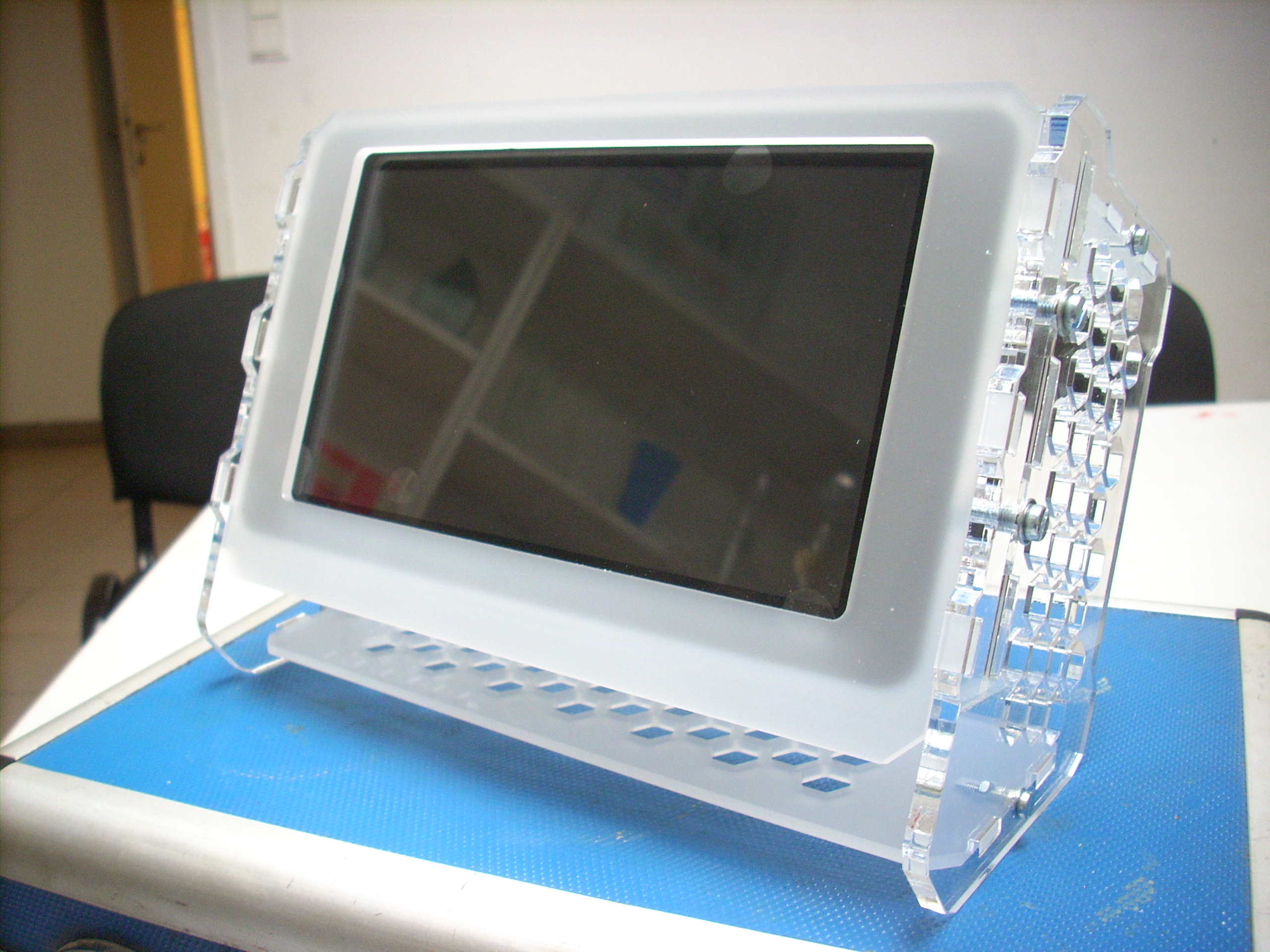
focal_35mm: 37
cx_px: 635
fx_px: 1357
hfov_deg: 50.1
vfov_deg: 38.7
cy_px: 476
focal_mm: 6.2
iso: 200
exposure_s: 1/10.8
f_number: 2.8
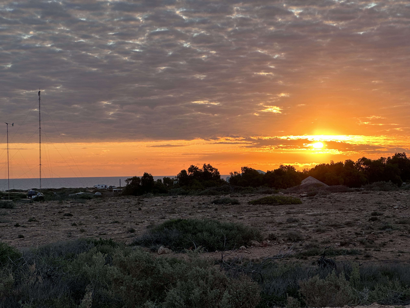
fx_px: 912
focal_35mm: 77
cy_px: 154
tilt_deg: +1.6
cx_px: 205
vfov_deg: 19.1
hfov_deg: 25.3
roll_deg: +1.0
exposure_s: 1/150
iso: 32
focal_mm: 9
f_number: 2.8
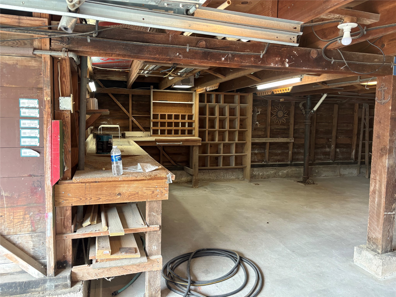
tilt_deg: -6.4
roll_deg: -0.1
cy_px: 148
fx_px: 297
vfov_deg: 53.1
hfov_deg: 67.3
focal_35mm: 26
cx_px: 198
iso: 200
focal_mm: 5.96
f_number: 1.6
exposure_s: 1/60
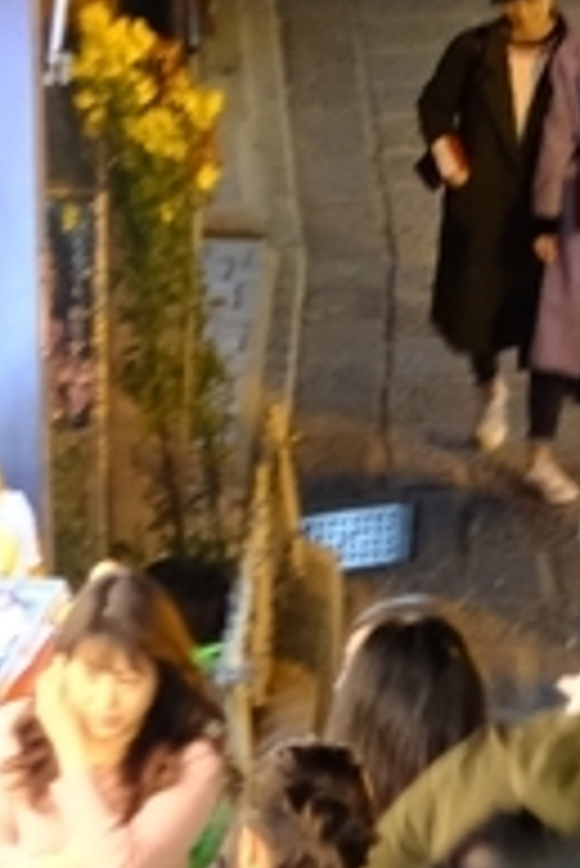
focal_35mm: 329
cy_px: -1385
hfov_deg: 4.2
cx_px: 9
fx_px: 7936
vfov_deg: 5.9
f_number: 1.8
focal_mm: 35
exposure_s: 1/30
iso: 3200
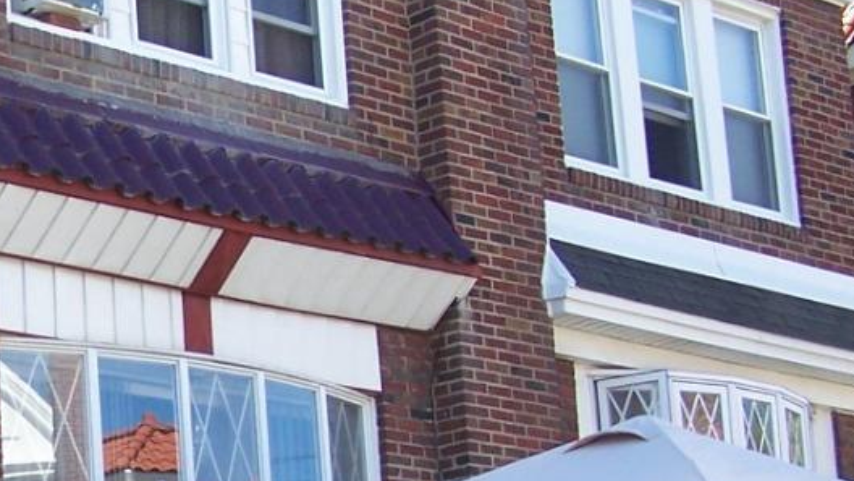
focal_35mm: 113
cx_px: -92
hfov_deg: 18.2
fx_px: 2559
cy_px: 466
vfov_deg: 10.6
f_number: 2.8
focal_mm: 6.3
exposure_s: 1/250
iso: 80
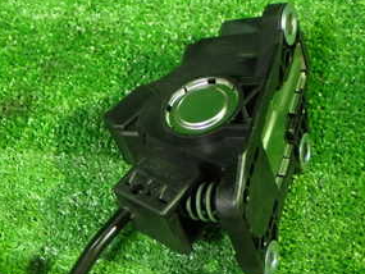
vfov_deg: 18.2
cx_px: 32
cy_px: 230
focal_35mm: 80
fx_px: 844
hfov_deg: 23.7
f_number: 2.7
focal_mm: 6.83
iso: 800
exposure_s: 1/25
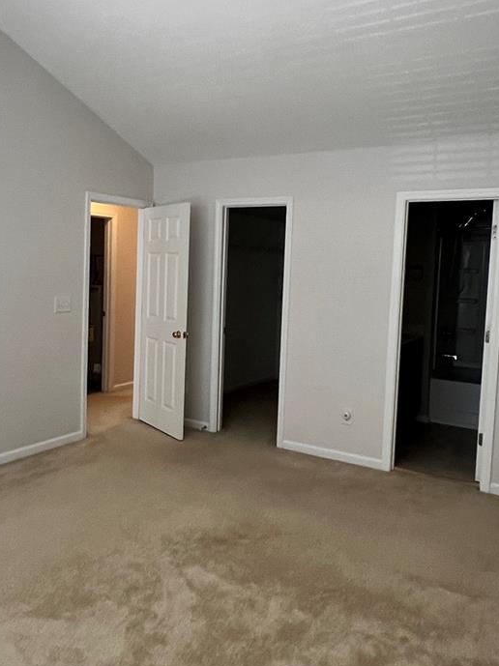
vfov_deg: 61.6
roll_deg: -1.4
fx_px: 558
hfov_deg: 47.6
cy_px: 308
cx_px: 177
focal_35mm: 29
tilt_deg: -3.5
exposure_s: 1/92
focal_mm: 1.57
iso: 250
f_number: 1.8
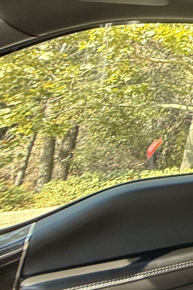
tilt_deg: +16.7
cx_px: 508
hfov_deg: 13.5
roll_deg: -0.5
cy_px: -22
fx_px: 426
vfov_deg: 33.2
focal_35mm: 53
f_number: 2.2
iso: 100
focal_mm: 2.22
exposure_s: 1/32
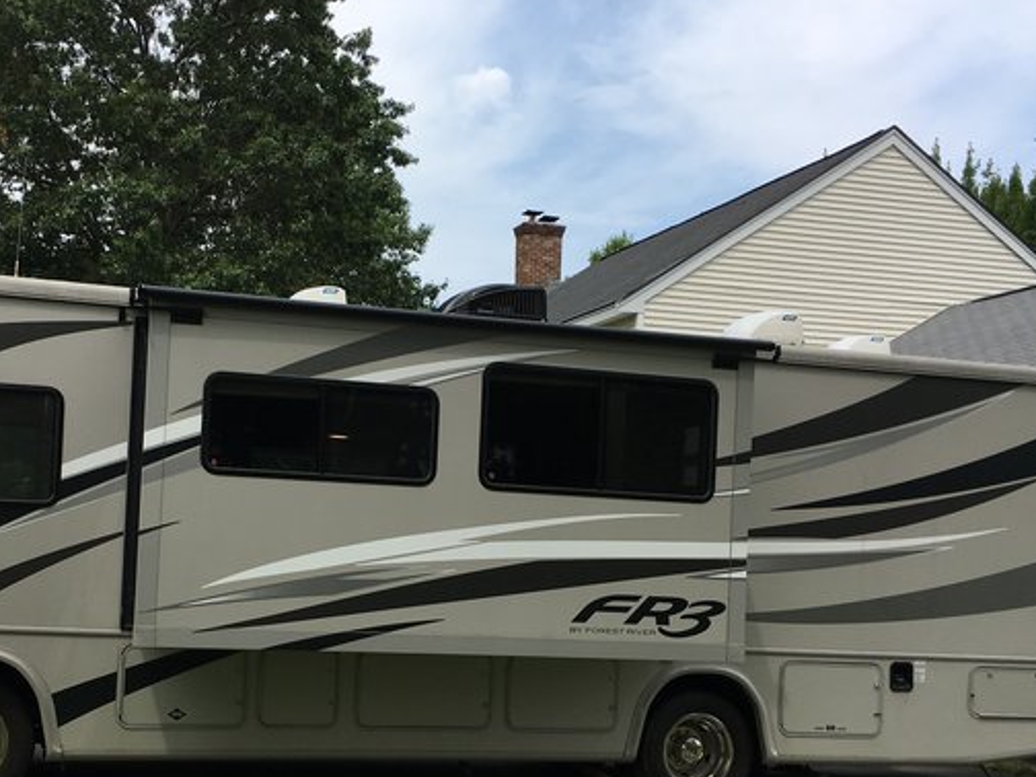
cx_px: 343
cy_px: 500
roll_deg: -0.9
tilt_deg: +3.2
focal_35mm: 46
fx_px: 1377
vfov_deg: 31.3
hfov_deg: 40.7
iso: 25
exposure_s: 1/1261
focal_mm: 4.15
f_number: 2.2
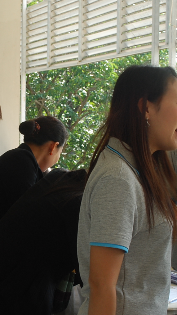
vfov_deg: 23.6
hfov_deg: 13.2
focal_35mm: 90
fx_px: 751
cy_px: 136
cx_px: -5
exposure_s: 1/30
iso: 200
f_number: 11
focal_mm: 30
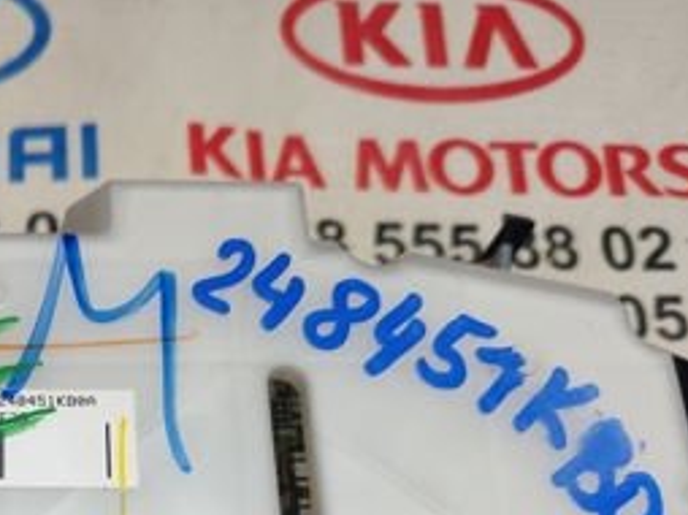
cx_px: -51
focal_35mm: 63
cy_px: 561
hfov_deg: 28.2
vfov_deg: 22.0
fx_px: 1251
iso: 646
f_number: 1.89
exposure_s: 1/50
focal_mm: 5.95
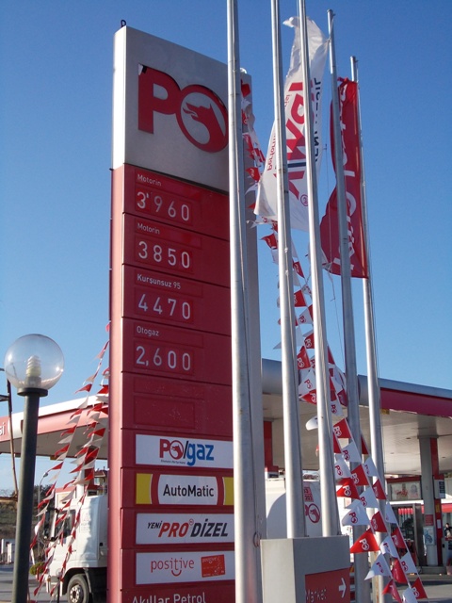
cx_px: 226
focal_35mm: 51
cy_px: 302
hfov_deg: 28.6
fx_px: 888
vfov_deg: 37.5
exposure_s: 1/160
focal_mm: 7.2
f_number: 7.2
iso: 80
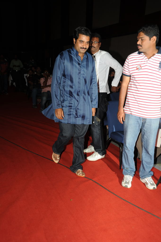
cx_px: 80
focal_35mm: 35
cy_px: 121
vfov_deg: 54.5
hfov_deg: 37.8
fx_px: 235
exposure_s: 1/125
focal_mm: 35
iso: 250
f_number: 5.6
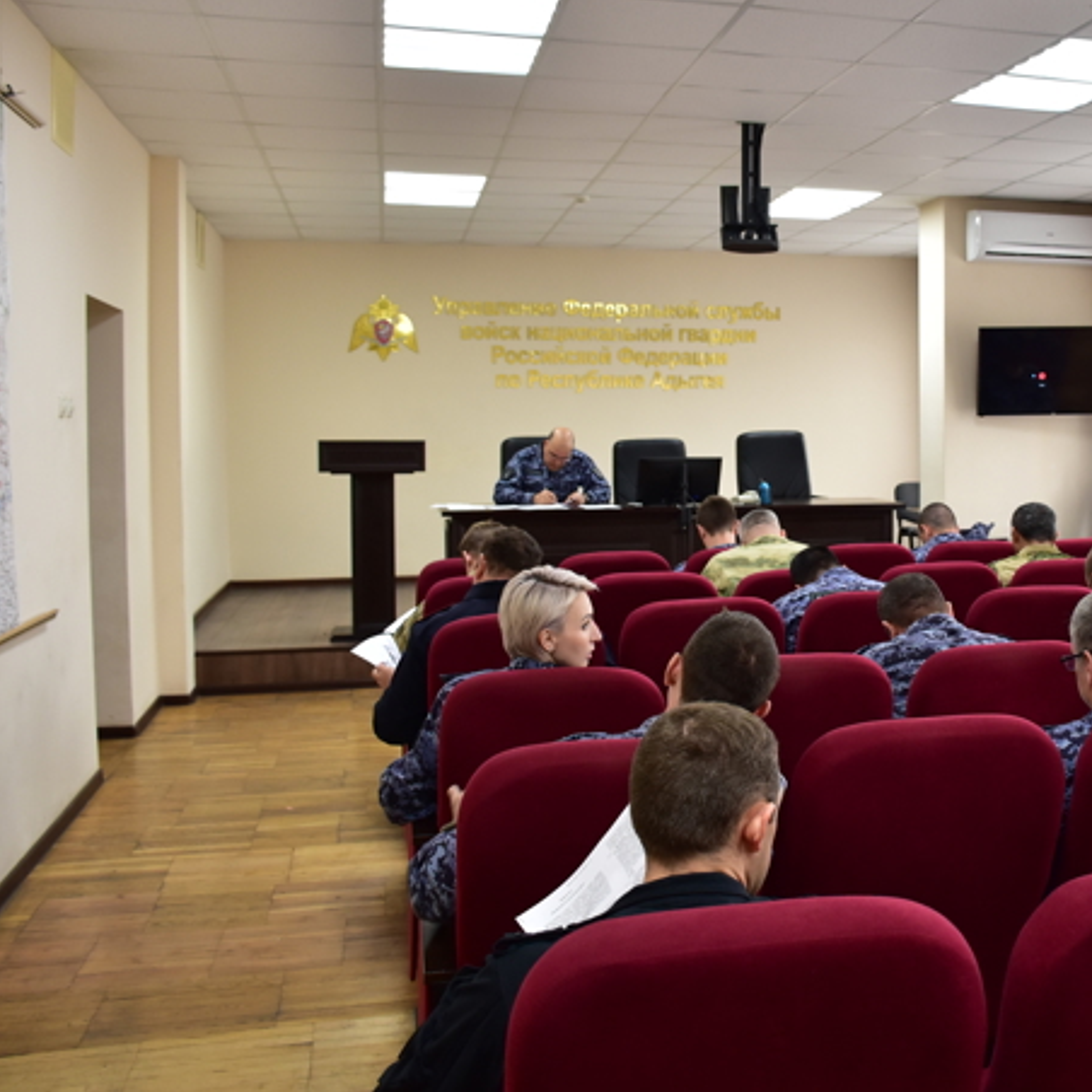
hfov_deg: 42.3
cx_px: 840
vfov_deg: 43.8
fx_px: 1356
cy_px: 493
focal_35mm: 38
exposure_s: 1/100
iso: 640
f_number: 3.5
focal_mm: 18
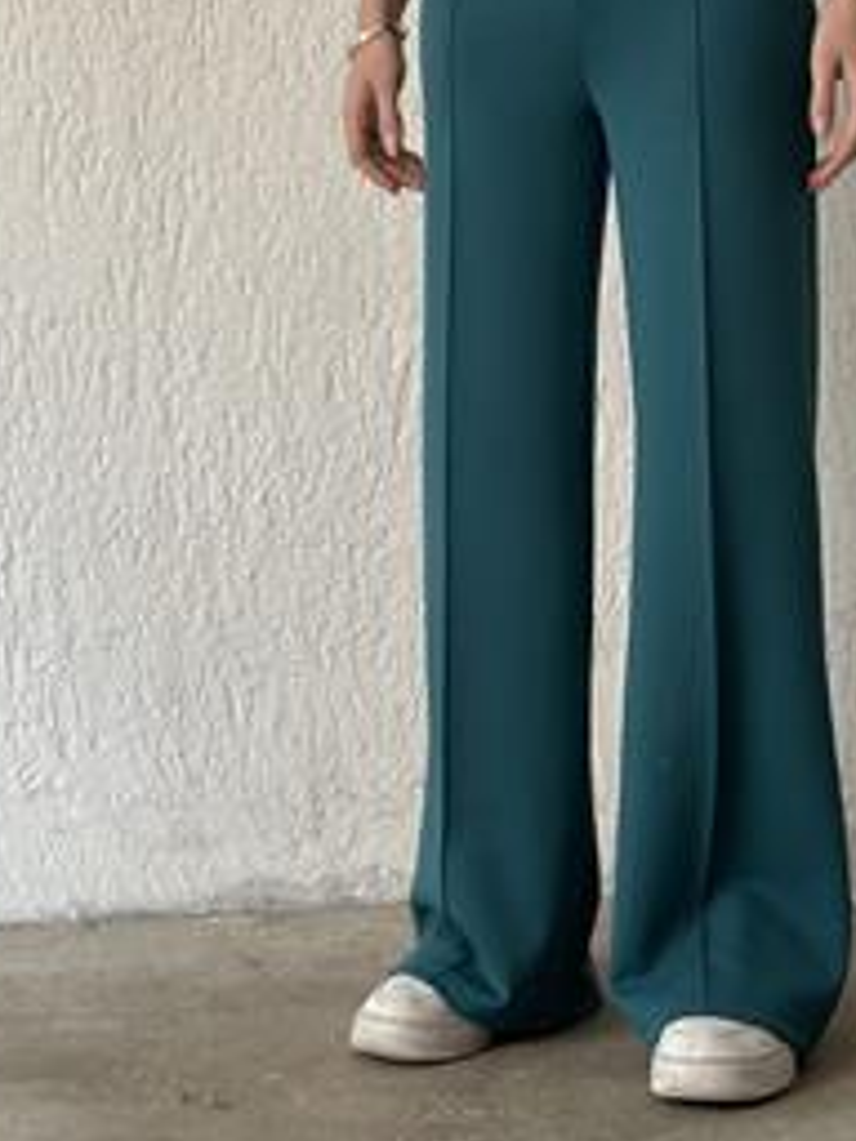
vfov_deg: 24.0
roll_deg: -0.5
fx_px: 2638
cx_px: 575
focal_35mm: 80
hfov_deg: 18.4
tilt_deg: +2.0
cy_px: 209
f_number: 1.78
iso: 125
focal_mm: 6.86
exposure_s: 1/72
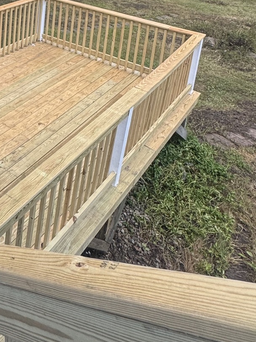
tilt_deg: -15.4
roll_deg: -1.6
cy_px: -6
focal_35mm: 40
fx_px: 394
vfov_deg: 40.5
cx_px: -14
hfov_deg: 32.4
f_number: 2.2
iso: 125
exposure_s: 1/99
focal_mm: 2.22
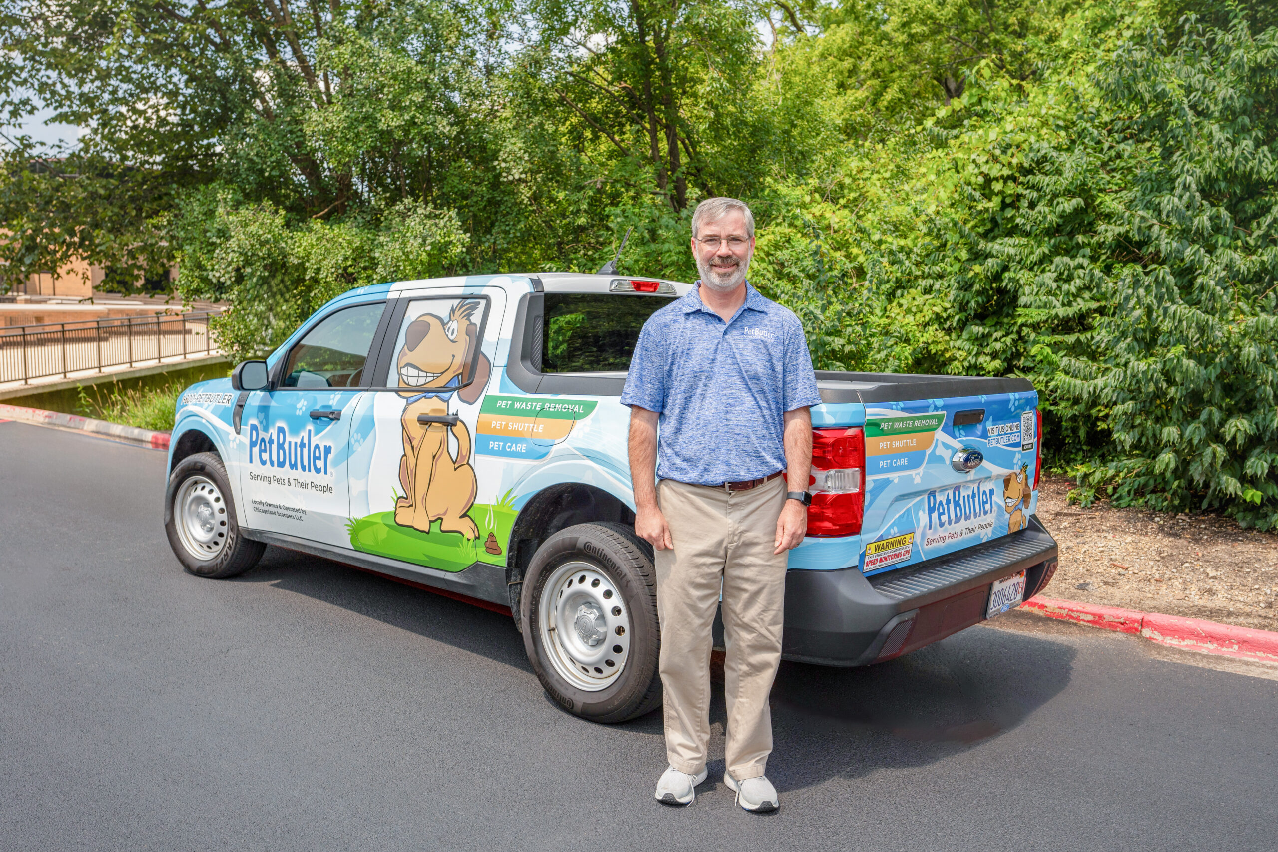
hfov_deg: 61.9
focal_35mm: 30
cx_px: 639
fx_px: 1065
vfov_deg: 43.6
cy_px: 426
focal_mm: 20
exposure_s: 1/800
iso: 125
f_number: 3.5
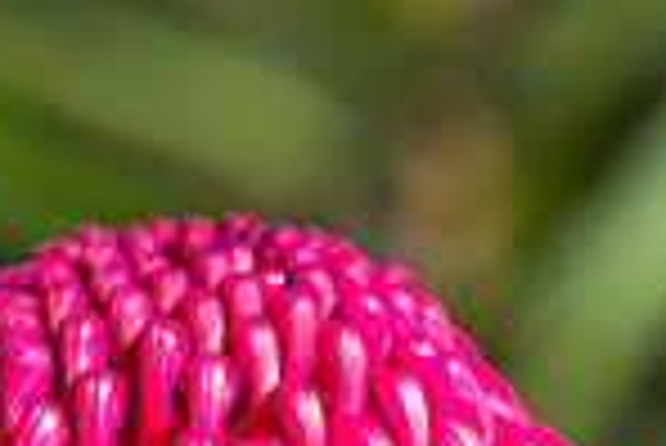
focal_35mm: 616
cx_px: 162
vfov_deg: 2.2
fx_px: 11407
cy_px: 867
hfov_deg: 3.3
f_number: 8
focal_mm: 105
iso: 64
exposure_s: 1/80
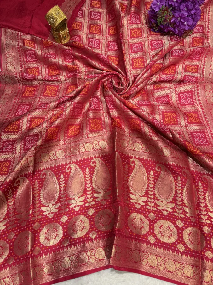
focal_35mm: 26
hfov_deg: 53.1
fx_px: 213
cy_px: 142
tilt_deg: -68.1
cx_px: 106
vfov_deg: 67.3
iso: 50
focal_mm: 5.96
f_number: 1.6
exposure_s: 1/100
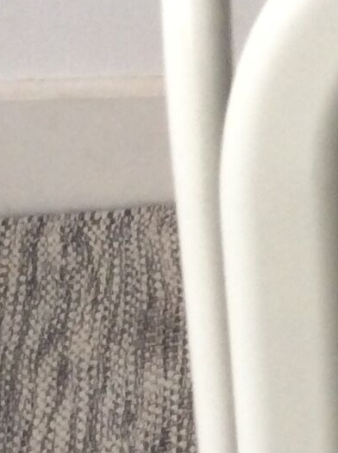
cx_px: 745
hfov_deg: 8.7
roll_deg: -5.9
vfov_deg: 12.5
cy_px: 337
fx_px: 2063
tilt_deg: -33.4
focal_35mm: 158
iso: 40
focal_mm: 3.3
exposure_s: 1/50
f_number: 2.4
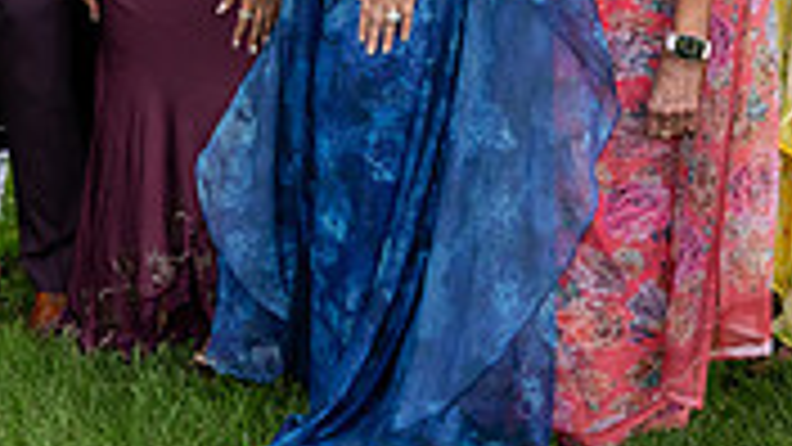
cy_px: -97
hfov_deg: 23.1
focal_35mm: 90
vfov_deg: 13.1
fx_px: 1890
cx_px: 86
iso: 450
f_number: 9
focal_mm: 24
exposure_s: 1/250
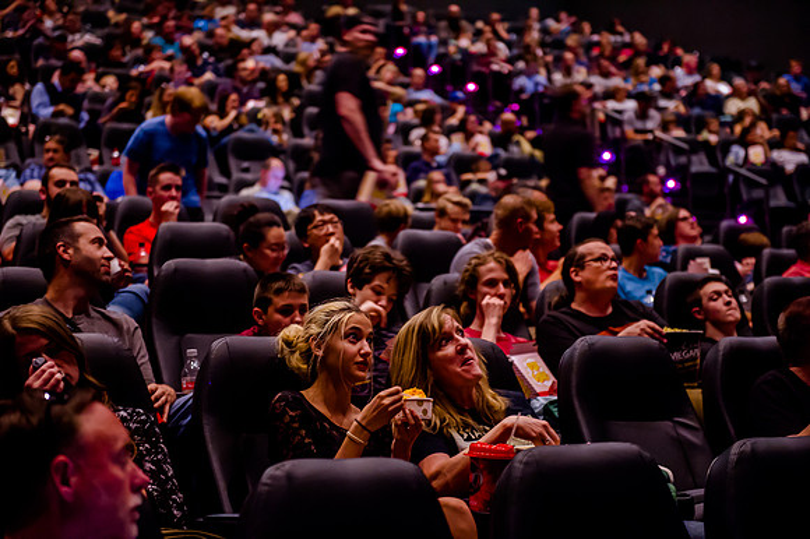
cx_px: 405
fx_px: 1574
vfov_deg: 19.4
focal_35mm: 70
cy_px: 270
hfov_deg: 28.9
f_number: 2.8
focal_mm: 70
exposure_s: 1/25
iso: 4000
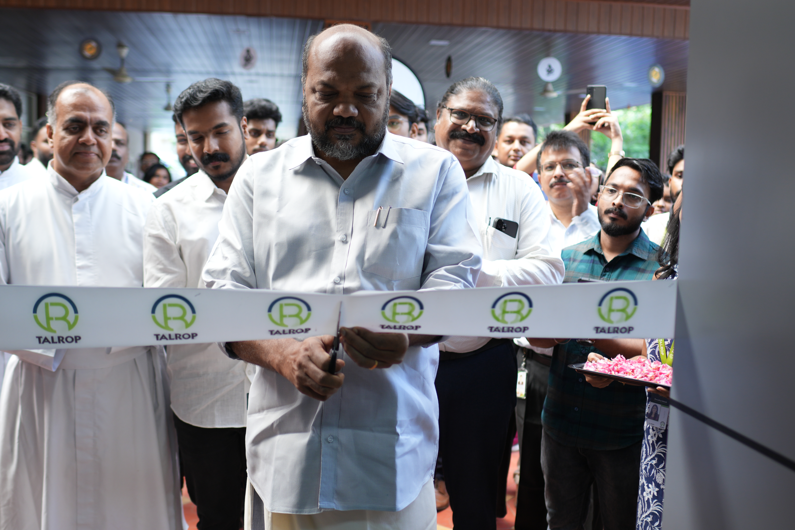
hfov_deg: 53.1
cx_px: 398
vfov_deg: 36.9
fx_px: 795
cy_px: 265
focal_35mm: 36
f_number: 2
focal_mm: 24
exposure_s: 1/100
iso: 160
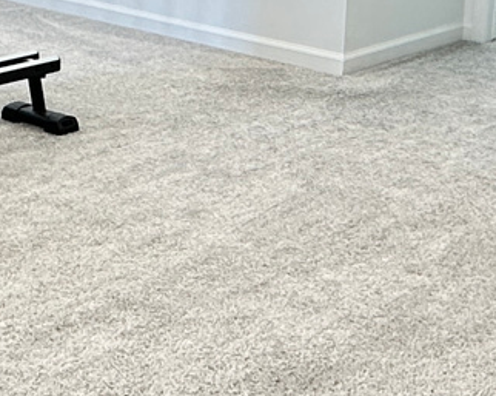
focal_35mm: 87
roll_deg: -1.7
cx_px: 260
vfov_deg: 17.6
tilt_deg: -18.9
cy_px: 169
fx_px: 1276
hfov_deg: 22.0
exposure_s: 1/60
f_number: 2.2
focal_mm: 2.22
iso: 200
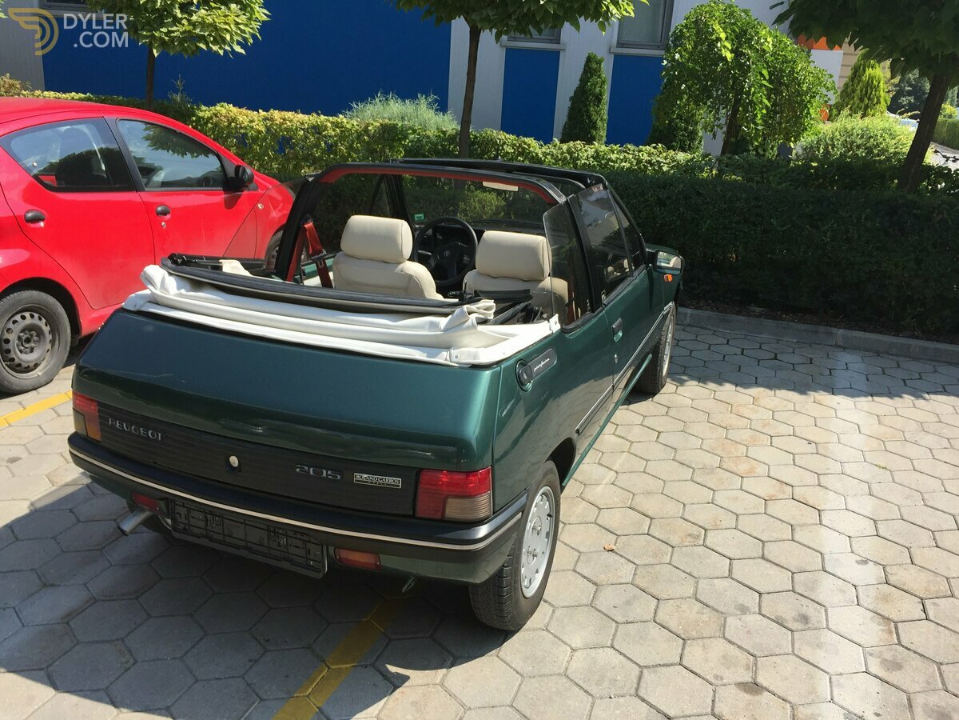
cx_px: 480
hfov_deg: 61.7
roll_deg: -4.1
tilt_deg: -16.8
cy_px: 360
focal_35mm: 29
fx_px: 803
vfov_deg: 48.2
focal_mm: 4.15
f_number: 2.2
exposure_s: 1/1522
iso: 32
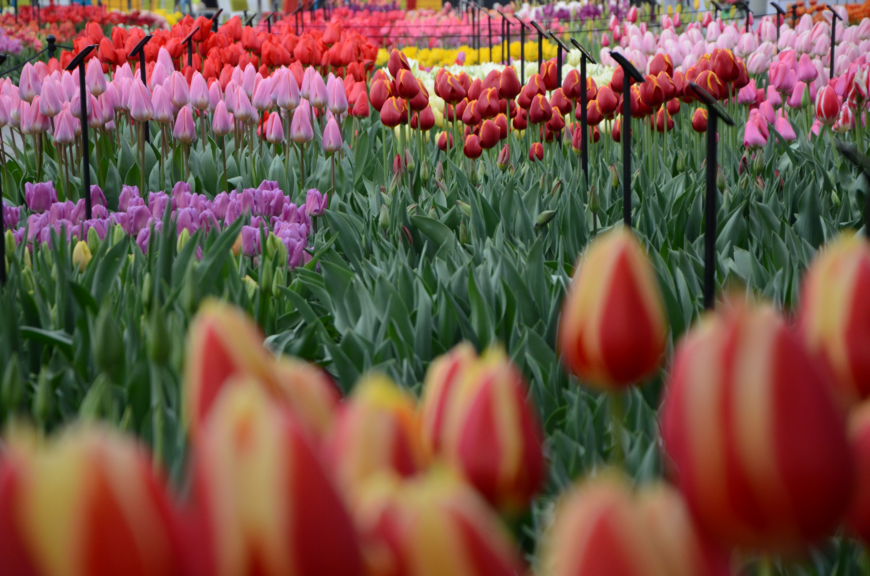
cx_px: 435
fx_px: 2894
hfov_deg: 17.1
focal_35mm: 120
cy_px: 288
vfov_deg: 11.4
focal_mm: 80
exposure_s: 1/320
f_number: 5.3
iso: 800
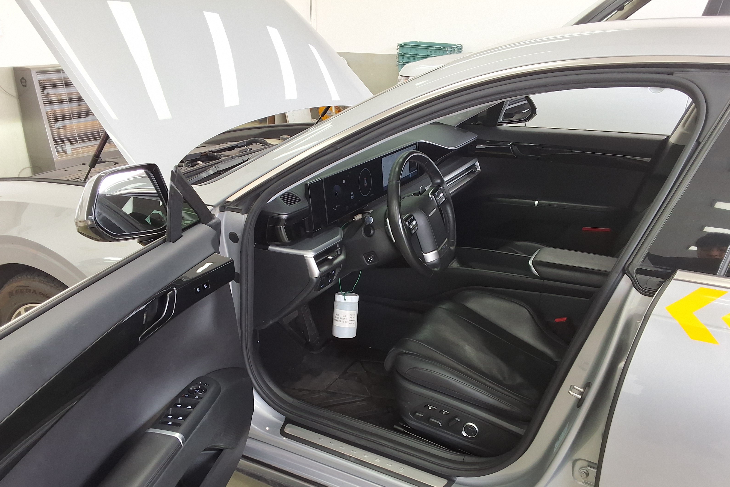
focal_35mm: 30
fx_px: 608
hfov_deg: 61.9
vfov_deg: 43.5
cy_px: 280
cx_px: 364
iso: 64
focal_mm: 2.91
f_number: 1.9
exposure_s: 1/120
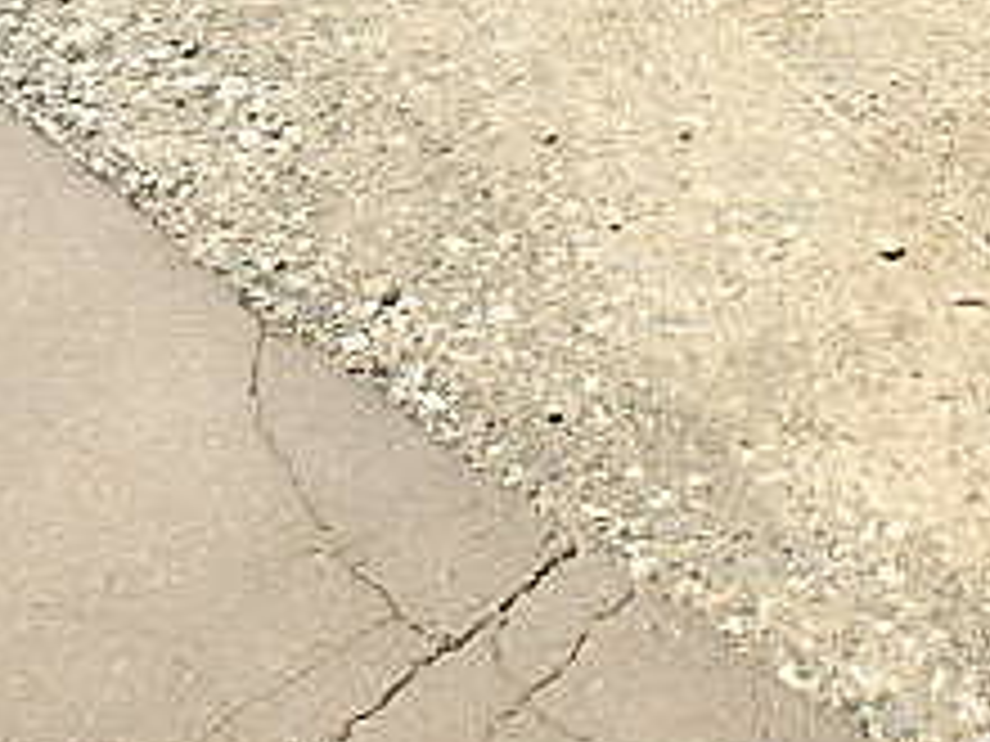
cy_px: -270
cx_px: 711
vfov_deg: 21.3
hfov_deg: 31.3
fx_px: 1745
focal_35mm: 61
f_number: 3.5
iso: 125
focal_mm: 3.7
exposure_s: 1/640
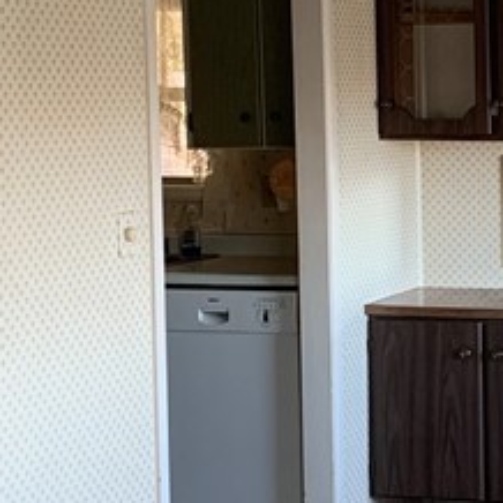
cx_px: 616
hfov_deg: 15.5
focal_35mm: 108
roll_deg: +0.2
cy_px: 208
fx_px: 1775
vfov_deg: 16.1
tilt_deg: -4.8
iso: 100
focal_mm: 4.25
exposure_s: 1/60
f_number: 1.8
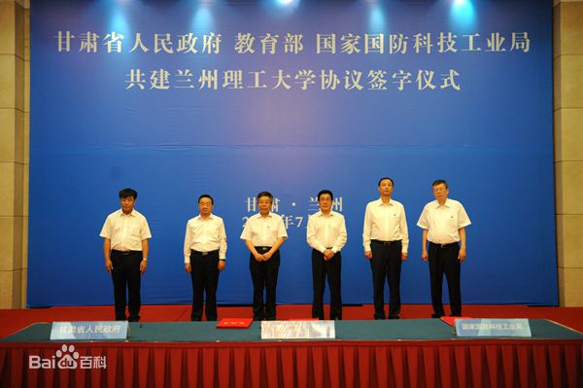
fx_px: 615
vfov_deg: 35.0
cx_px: 292
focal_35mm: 38
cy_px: 194
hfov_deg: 50.7
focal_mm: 38
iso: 3200
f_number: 2.8
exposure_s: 1/400
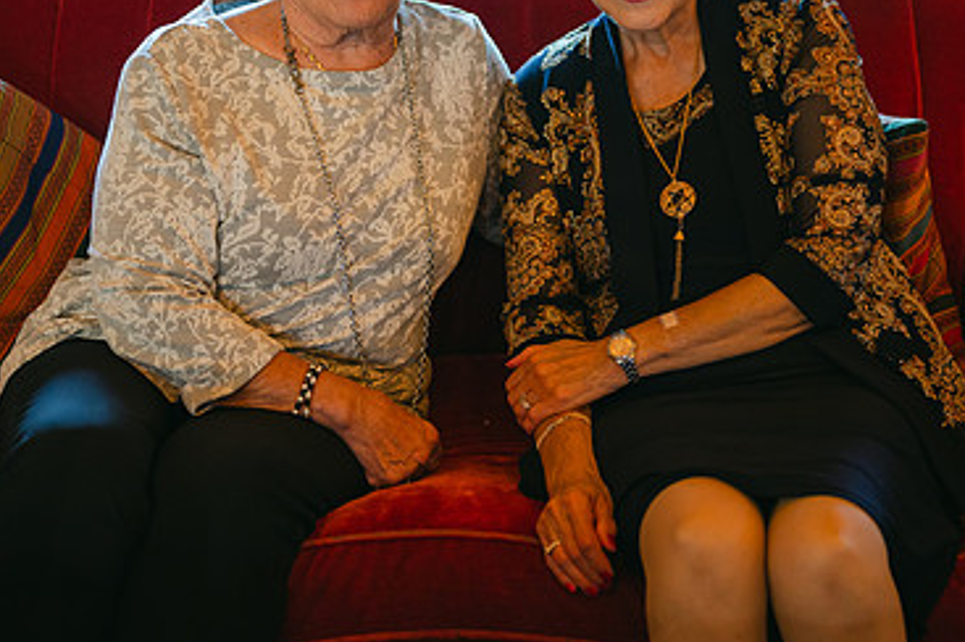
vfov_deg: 17.1
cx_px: 507
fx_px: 2116
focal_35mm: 79
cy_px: 158
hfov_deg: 25.7
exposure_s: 1/125
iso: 1100
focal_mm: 50
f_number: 1.8
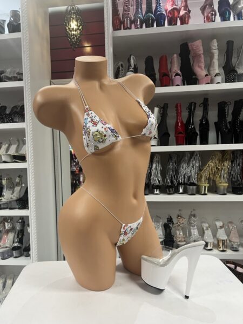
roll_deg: +2.2
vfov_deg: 67.3
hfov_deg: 53.1
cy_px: 162
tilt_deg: -1.9
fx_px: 243
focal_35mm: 26
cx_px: 122
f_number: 1.5
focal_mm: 5.7
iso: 100
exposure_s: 1/60
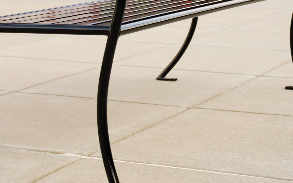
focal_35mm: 110
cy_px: 17
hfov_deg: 18.9
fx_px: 880
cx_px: 125
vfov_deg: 11.8
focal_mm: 31
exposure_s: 1/60
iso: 100
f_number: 4
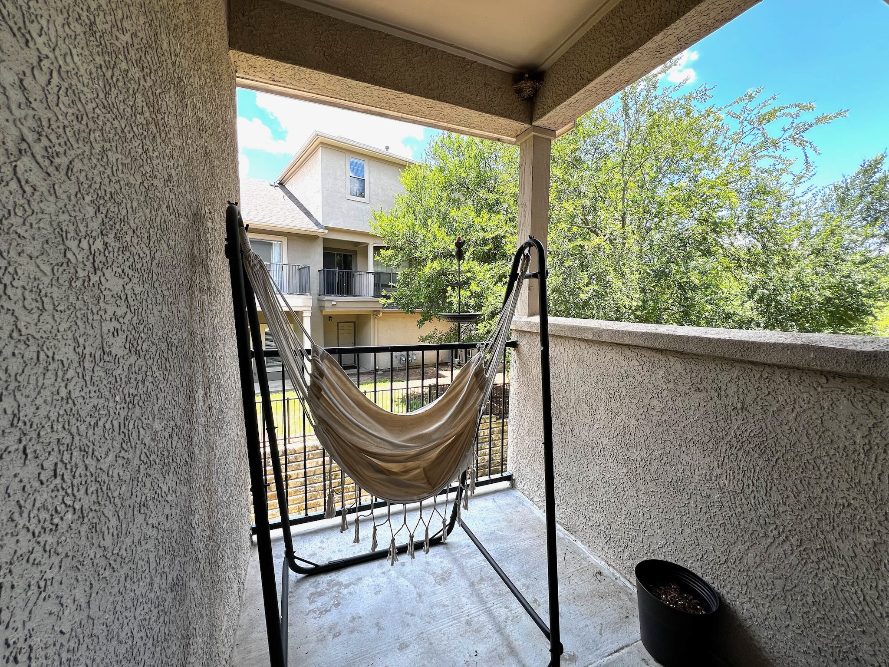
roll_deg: -0.6
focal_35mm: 13
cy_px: 334
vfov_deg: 89.9
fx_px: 334
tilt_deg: -4.8
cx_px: 444
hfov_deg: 106.2
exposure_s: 1/174
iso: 32
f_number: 1.8
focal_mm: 1.57
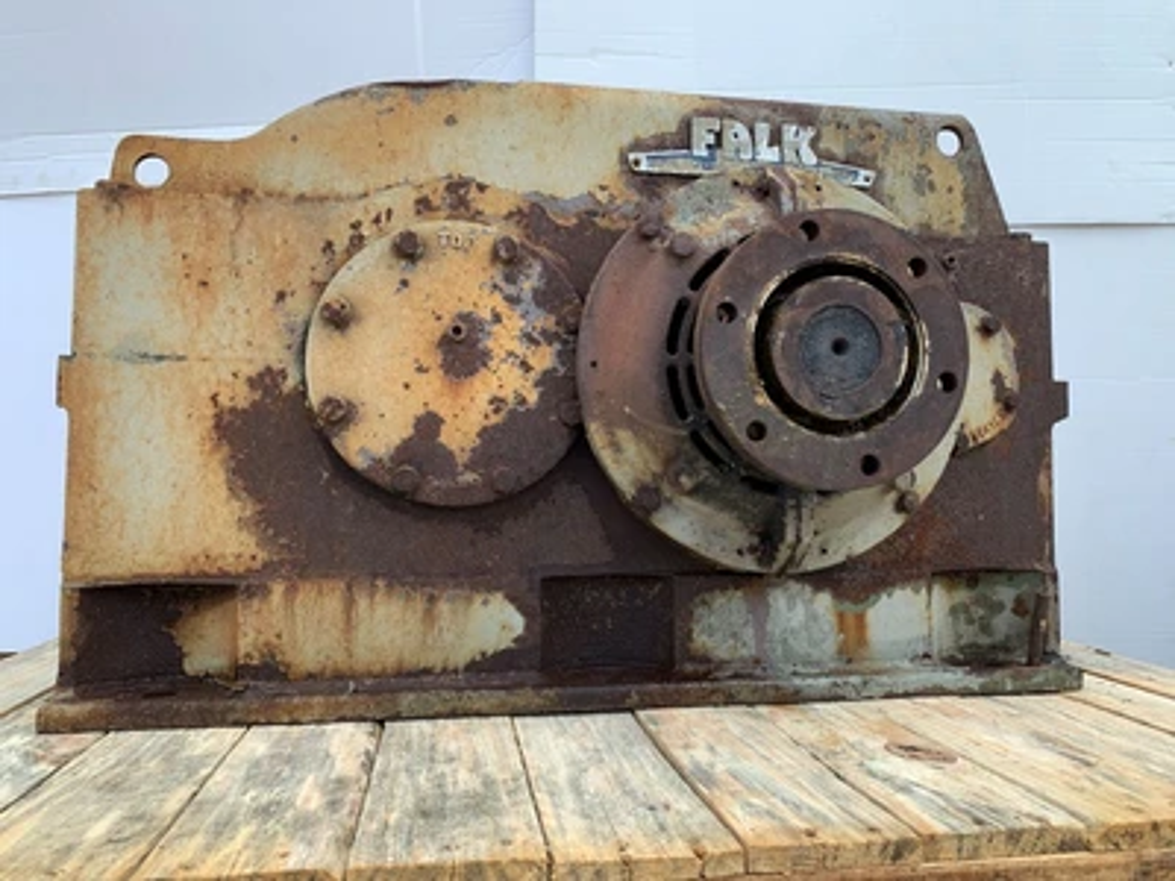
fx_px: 883
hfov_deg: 67.3
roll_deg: -2.0
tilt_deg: +2.4
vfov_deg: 53.1
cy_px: 440
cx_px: 588
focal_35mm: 26
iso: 25
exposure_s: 1/474
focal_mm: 4.25
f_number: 1.8
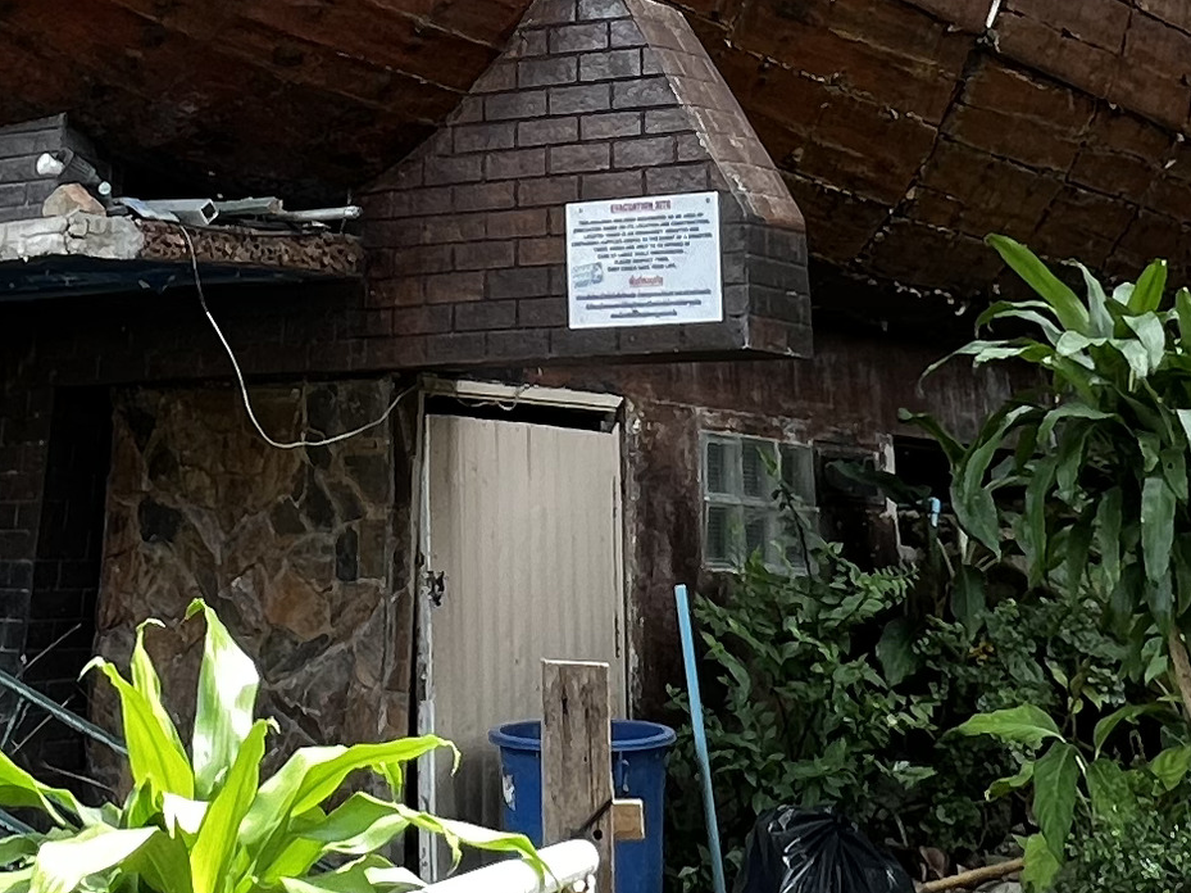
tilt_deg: +25.5
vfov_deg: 22.3
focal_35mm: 56
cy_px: -376
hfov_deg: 34.3
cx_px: 519
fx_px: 1926
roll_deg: -0.7
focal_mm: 1.57
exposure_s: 1/122
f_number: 1.8
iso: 80
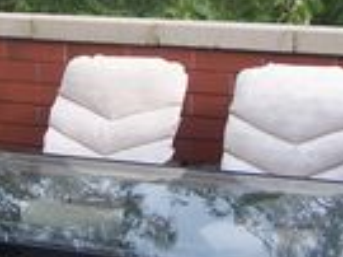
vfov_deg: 14.9
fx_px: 970
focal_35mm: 98
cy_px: 38
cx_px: 94
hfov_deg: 19.9
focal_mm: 6
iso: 80
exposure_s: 1/200
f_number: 2.8
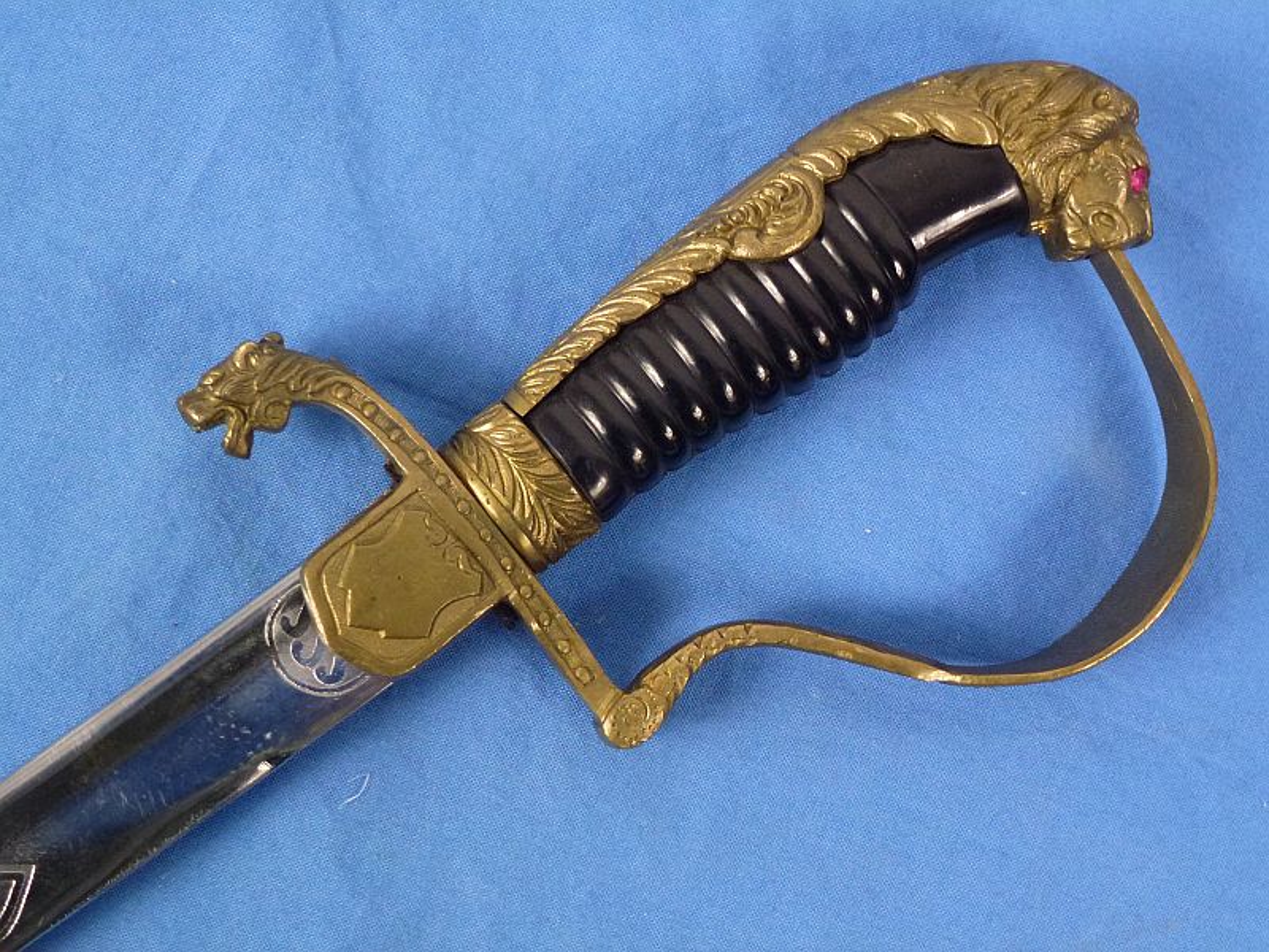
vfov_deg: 29.7
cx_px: 634
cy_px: 476
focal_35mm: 49
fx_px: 1796
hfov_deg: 38.9
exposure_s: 1/60
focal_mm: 8.7
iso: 400
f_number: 4.1
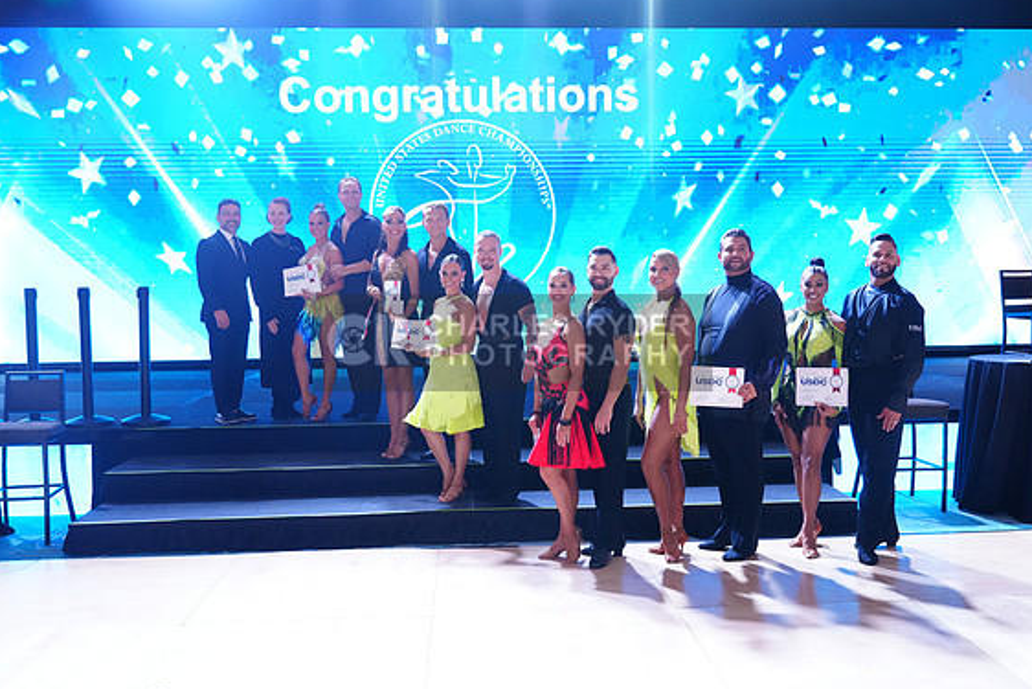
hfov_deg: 58.7
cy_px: 343
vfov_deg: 41.1
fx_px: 918
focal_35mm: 32
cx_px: 512
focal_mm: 31
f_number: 4
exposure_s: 1/500
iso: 5000
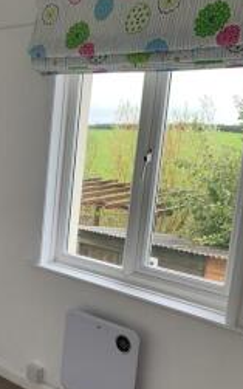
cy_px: 247
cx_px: 25
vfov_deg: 41.5
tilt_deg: -10.0
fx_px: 508
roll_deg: -4.4
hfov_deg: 26.0
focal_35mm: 48
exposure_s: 1/100
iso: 80
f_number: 1.8
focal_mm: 4.25
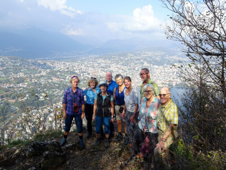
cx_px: 113
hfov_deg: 69.4
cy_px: 85
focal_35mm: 25
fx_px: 163
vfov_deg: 54.9
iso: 80
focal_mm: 4.25
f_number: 3.5
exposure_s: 1/500
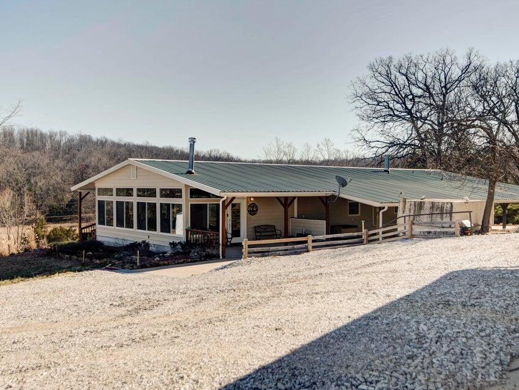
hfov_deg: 48.9
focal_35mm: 38
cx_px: 289
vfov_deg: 37.7
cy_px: 195
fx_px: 570
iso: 100
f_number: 6.3
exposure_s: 1/640
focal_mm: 35
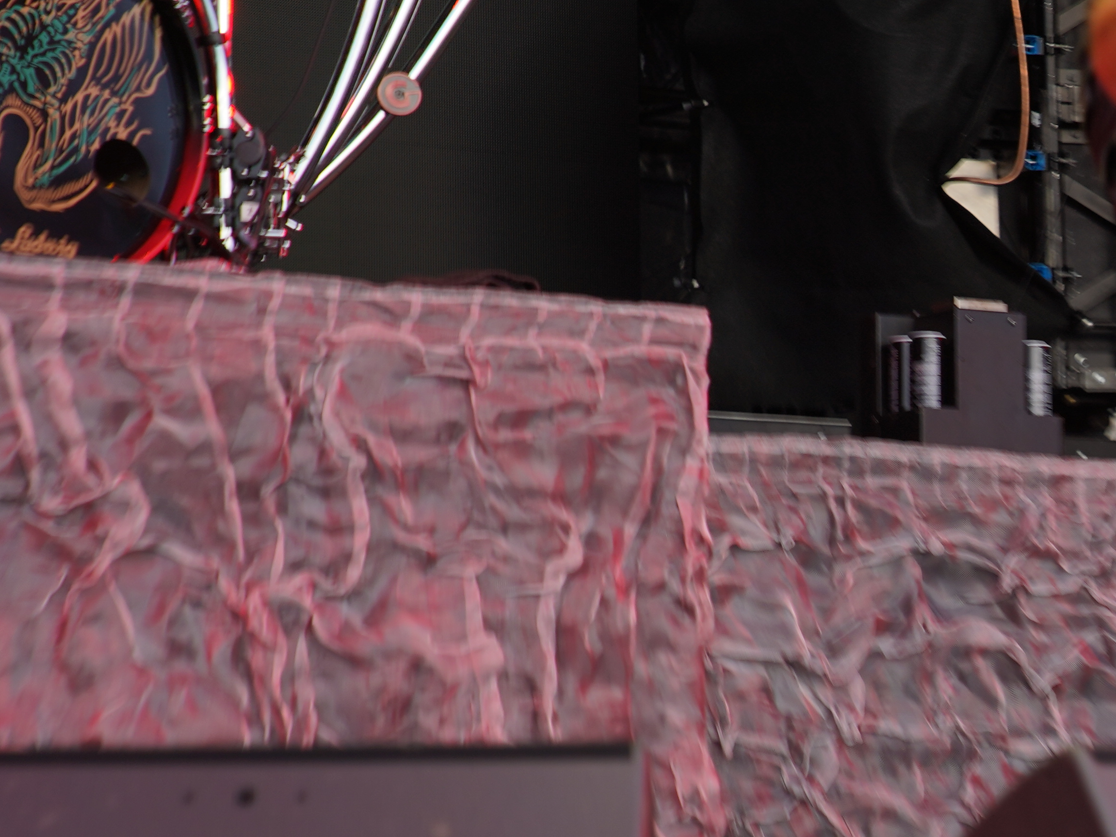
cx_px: 1272
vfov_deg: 8.6
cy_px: 500
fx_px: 5578
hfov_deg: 11.2
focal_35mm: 173
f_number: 4.5
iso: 100
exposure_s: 1/50
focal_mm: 69
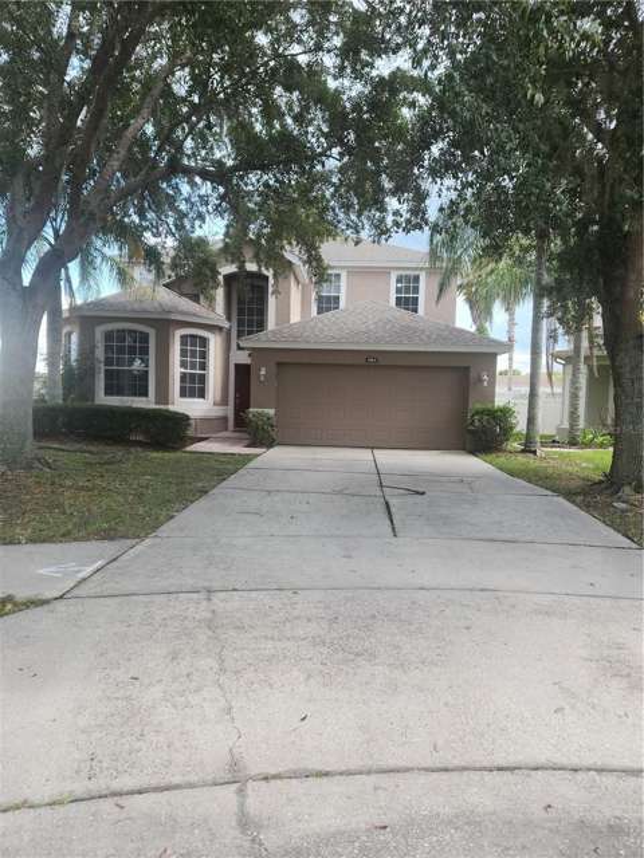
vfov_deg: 73.9
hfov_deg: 58.9
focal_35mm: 23
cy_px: 429
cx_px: 322
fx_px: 571
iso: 20
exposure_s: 1/272
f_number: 1.8
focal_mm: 5.4
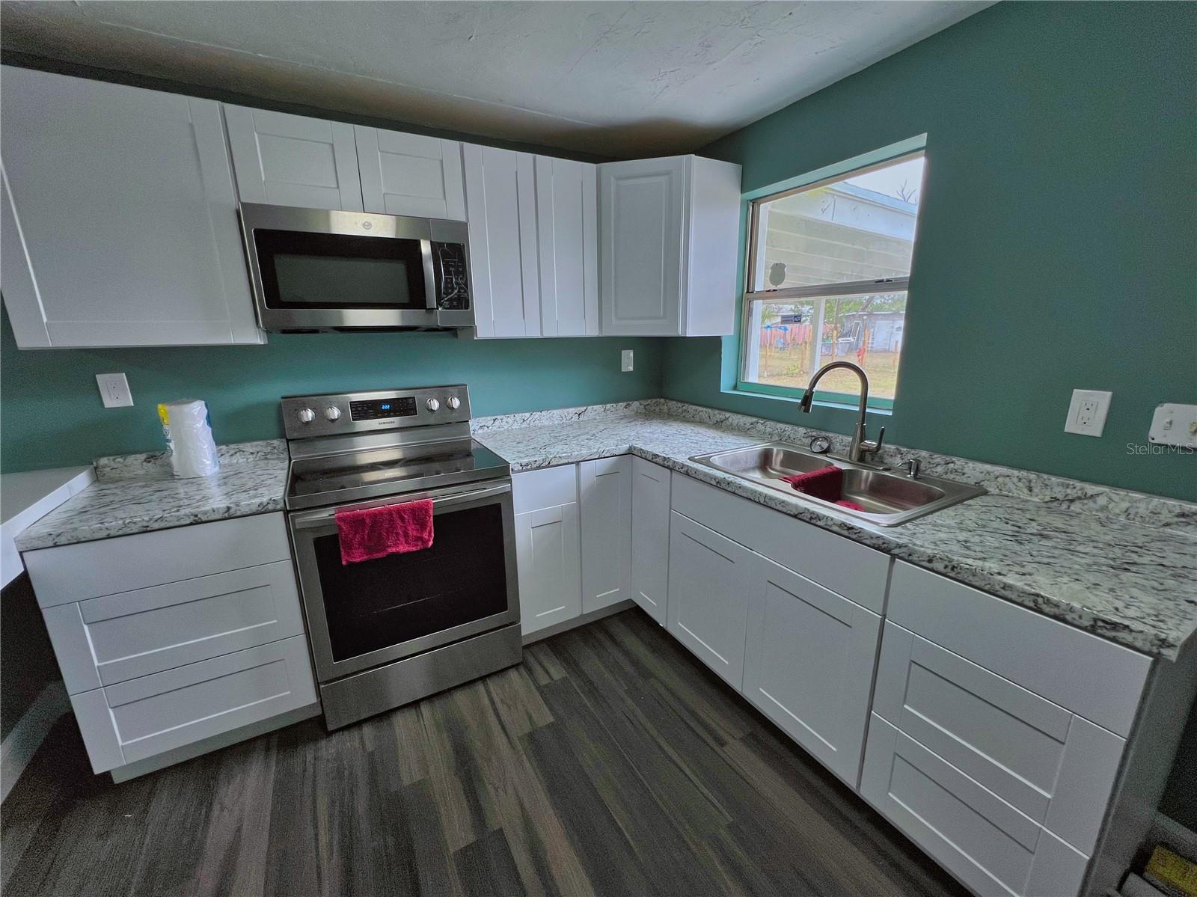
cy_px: 448
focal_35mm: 13
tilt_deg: -13.8
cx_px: 598
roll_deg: -0.1
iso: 50
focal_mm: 1.57
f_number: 1.8
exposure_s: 1/120
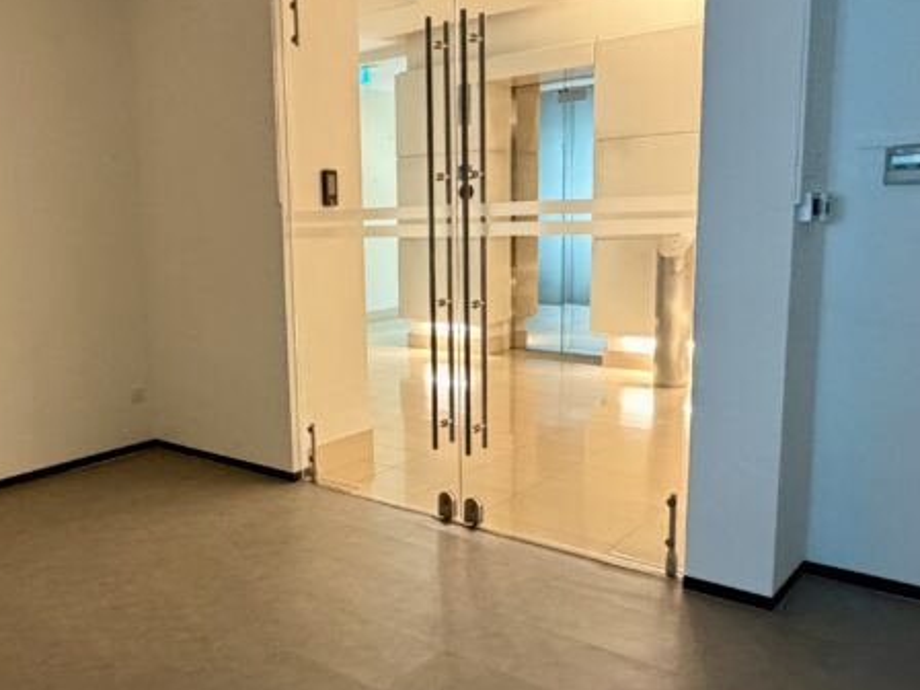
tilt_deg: -11.5
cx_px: 329
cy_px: 347
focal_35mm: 32
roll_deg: +4.3
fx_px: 850
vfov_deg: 44.2
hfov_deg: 55.9
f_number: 2.2
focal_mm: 2.22
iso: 640
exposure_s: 1/50
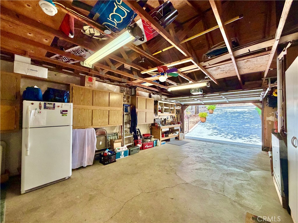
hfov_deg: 102.1
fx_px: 121
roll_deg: -1.1
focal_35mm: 14
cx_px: 149
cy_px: 112
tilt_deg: +1.1
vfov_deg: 85.7
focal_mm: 2.22
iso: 320
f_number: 2.2
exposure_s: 1/120
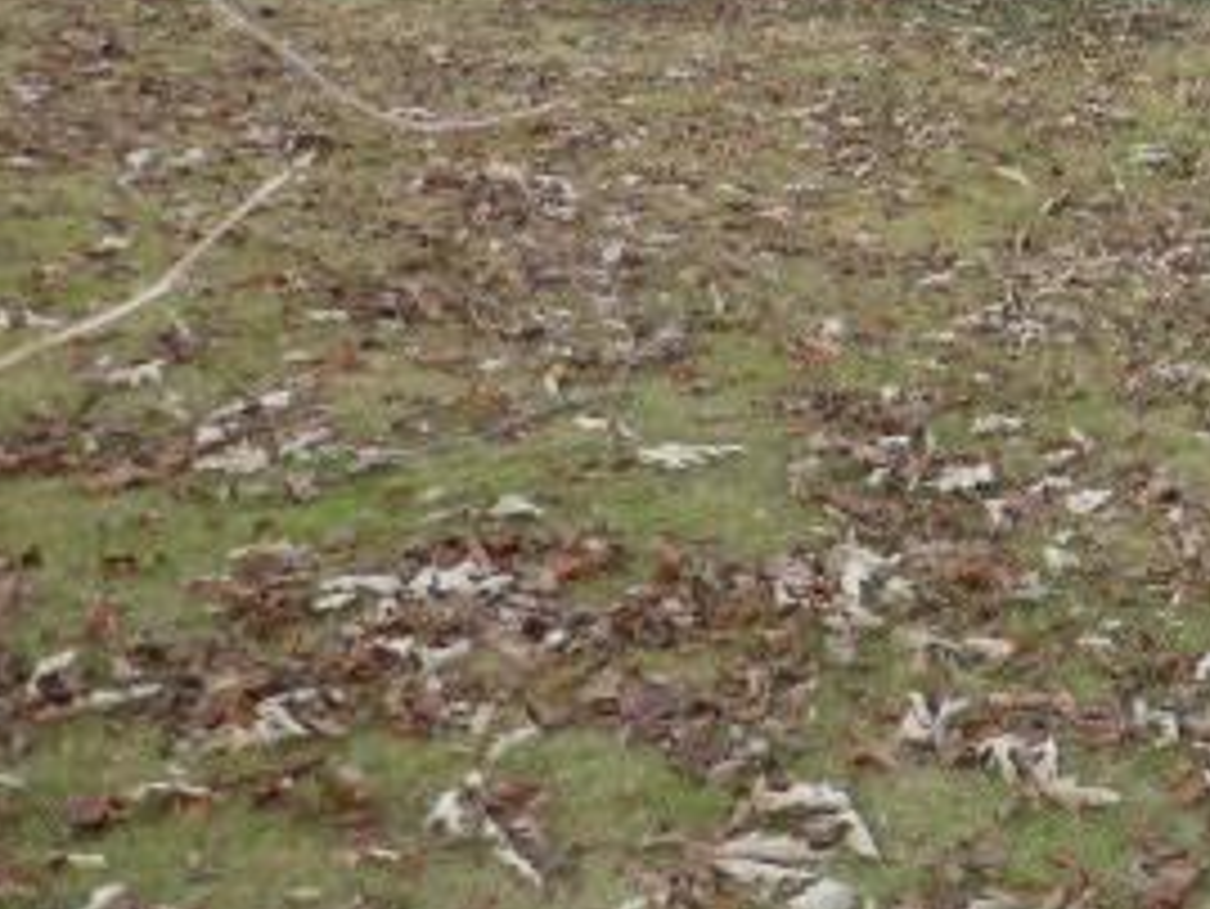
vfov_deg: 24.2
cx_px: 1291
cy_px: -68
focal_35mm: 57
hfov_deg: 30.6
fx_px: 1993
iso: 125
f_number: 3.3
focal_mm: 4.3
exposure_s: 1/60
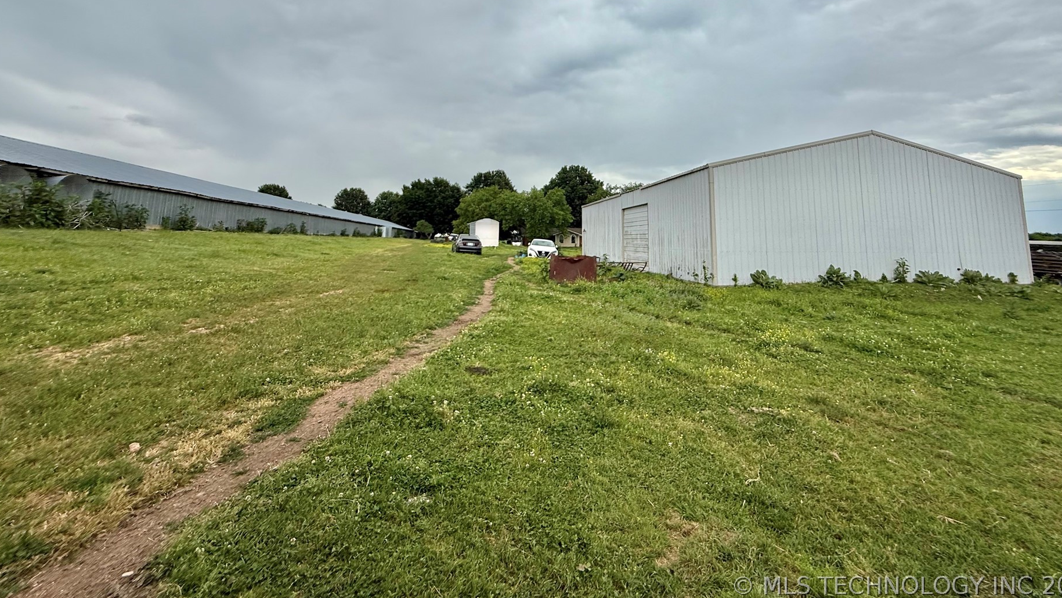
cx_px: 550
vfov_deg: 64.9
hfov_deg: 99.3
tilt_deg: +7.5
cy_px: 187
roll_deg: -1.2
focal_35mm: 16
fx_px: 451
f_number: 2.2
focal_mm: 2.22
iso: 50
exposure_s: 1/841
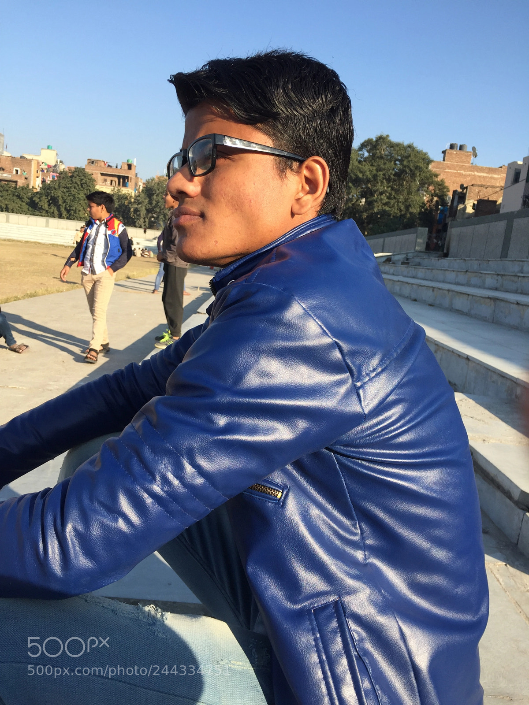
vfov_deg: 61.7
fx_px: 591
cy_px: 352
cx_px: 264
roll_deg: -6.5
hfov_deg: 48.2
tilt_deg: -7.5
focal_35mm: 29
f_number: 2.2
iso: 32
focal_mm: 4.15
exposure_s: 1/1014
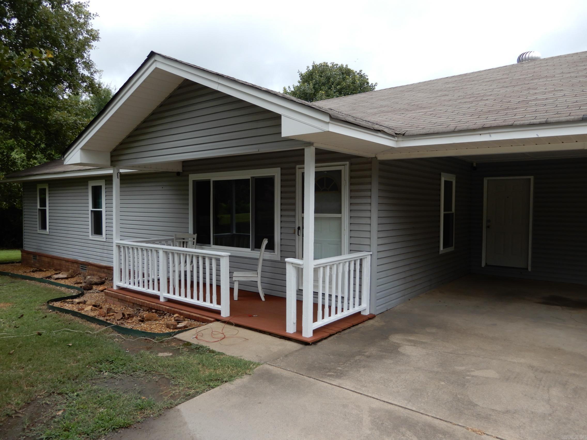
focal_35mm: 24
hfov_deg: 71.6
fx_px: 407
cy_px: 220
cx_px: 294
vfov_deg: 56.8
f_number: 3.4
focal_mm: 4.3
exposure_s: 1/640
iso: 80
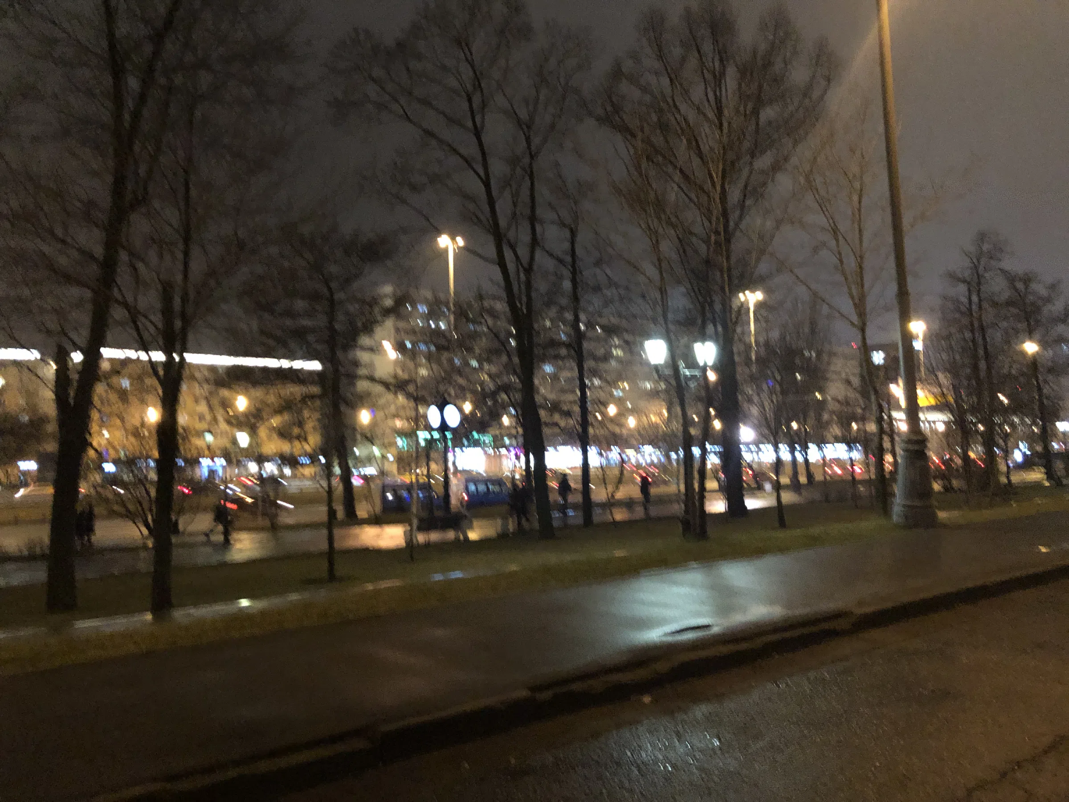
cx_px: 534
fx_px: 865
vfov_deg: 49.7
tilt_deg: +6.2
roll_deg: -0.6
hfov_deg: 63.4
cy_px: 401
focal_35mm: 28
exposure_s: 1/4
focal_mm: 4
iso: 125
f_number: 1.8
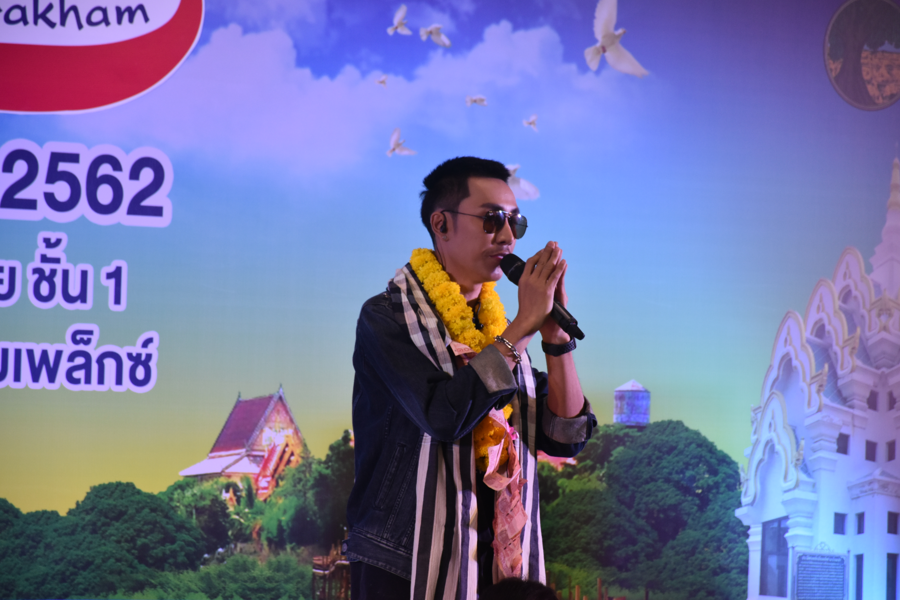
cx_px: 450
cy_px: 300
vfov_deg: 6.5
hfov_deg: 9.8
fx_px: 5250
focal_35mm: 210
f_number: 5.6
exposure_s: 1/125
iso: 900
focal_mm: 140
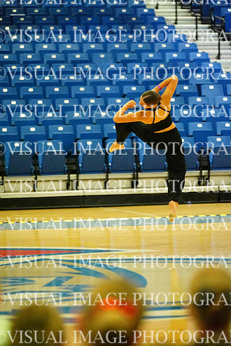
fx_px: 1691
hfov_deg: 7.8
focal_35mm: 176
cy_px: 167
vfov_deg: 11.7
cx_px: 128
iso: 25600
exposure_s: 1/1600
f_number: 2.8
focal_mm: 150
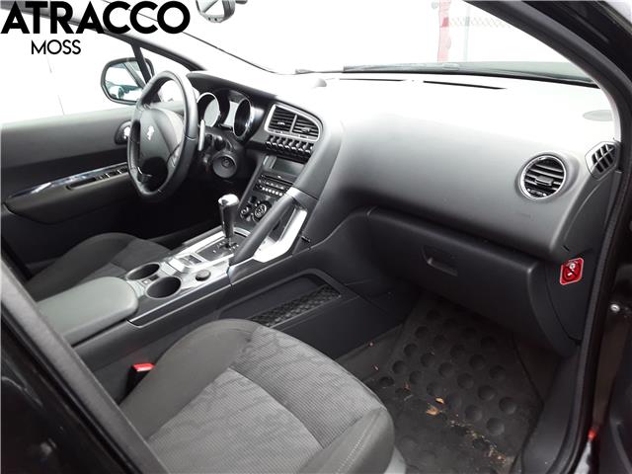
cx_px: 316
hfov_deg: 63.4
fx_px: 511
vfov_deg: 49.7
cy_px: 237
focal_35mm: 28
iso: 40
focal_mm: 2.91
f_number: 1.9
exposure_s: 1/50
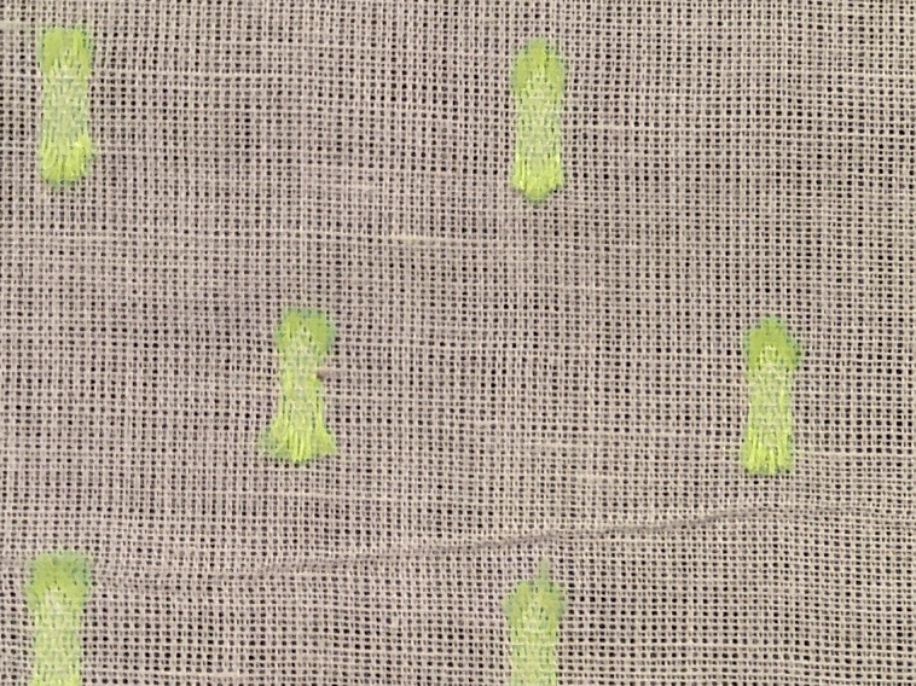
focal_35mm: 112
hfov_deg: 16.3
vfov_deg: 13.2
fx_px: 2963
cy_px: 330
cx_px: 1295
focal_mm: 2.78
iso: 125
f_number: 2
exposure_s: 1/100
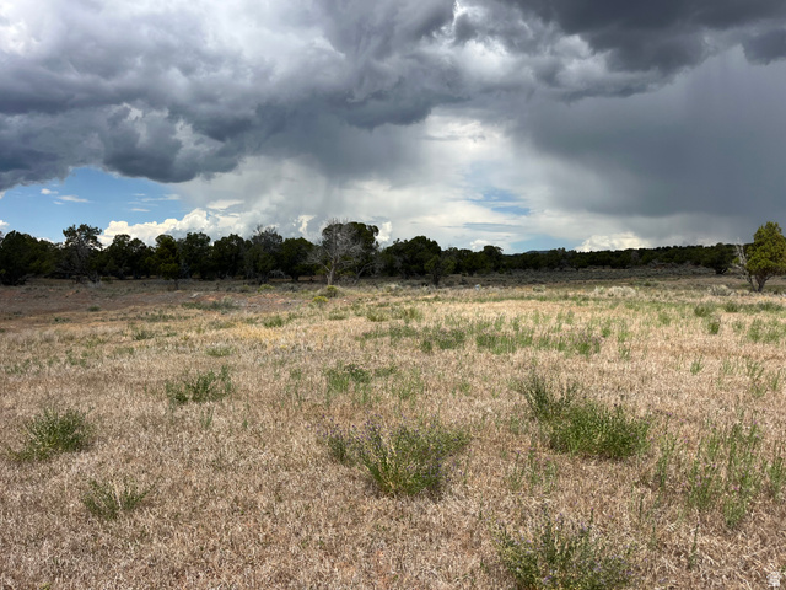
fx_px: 590
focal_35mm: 26
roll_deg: +1.9
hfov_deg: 67.3
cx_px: 393
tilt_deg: +1.1
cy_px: 295
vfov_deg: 53.1
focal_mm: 5.1
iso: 50
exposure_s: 1/4016
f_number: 1.6
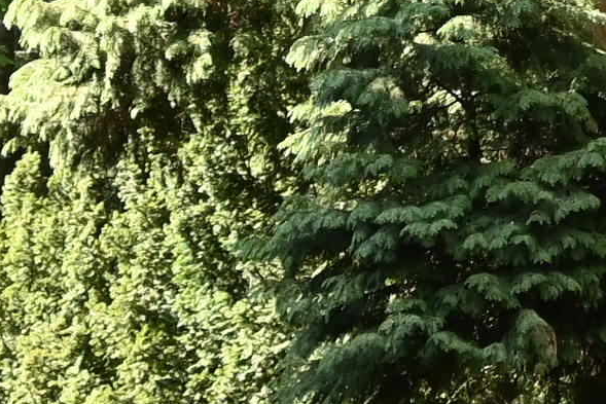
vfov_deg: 5.7
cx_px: 1059
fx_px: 3940
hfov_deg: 8.5
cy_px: -466
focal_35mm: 234
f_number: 4.5
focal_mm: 22
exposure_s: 1/250
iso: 200
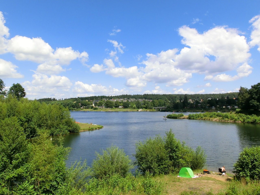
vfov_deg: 46.8
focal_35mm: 30
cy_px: 98
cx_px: 130
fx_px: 225
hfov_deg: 60.0
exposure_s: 1/160
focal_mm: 5.25
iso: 100
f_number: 8.8
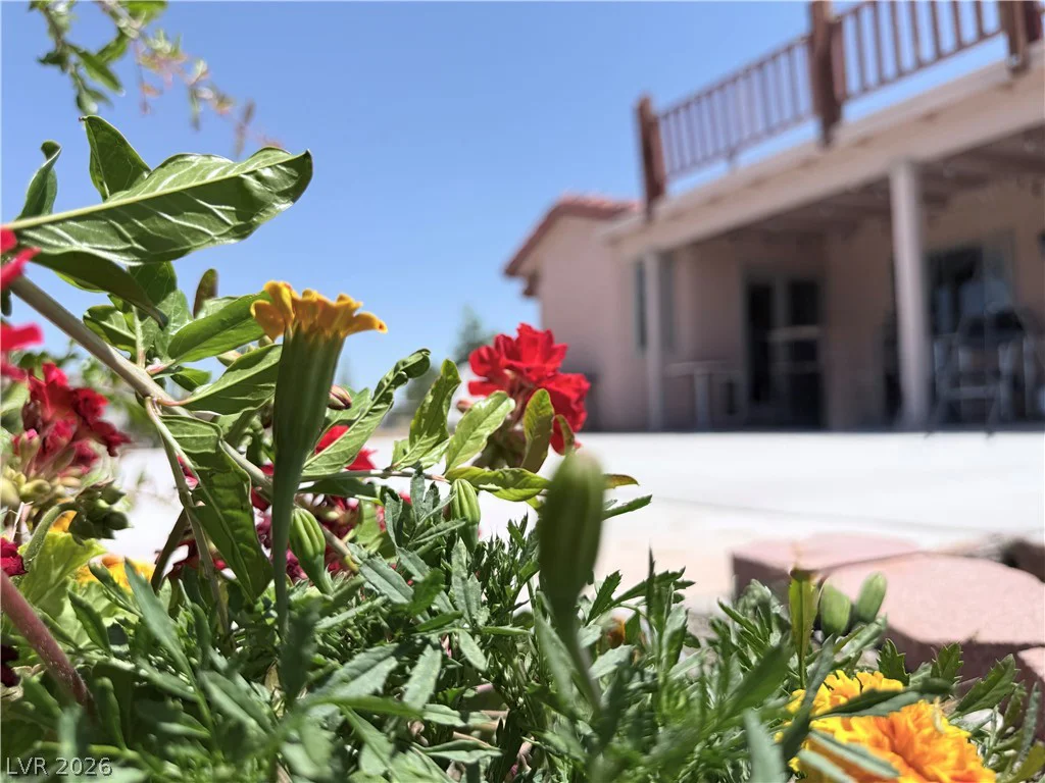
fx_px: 725
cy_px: 392
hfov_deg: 71.6
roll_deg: +1.4
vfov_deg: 56.8
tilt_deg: +2.3
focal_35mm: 24
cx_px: 522
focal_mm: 6.76
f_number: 1.78
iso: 80
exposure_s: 1/5714
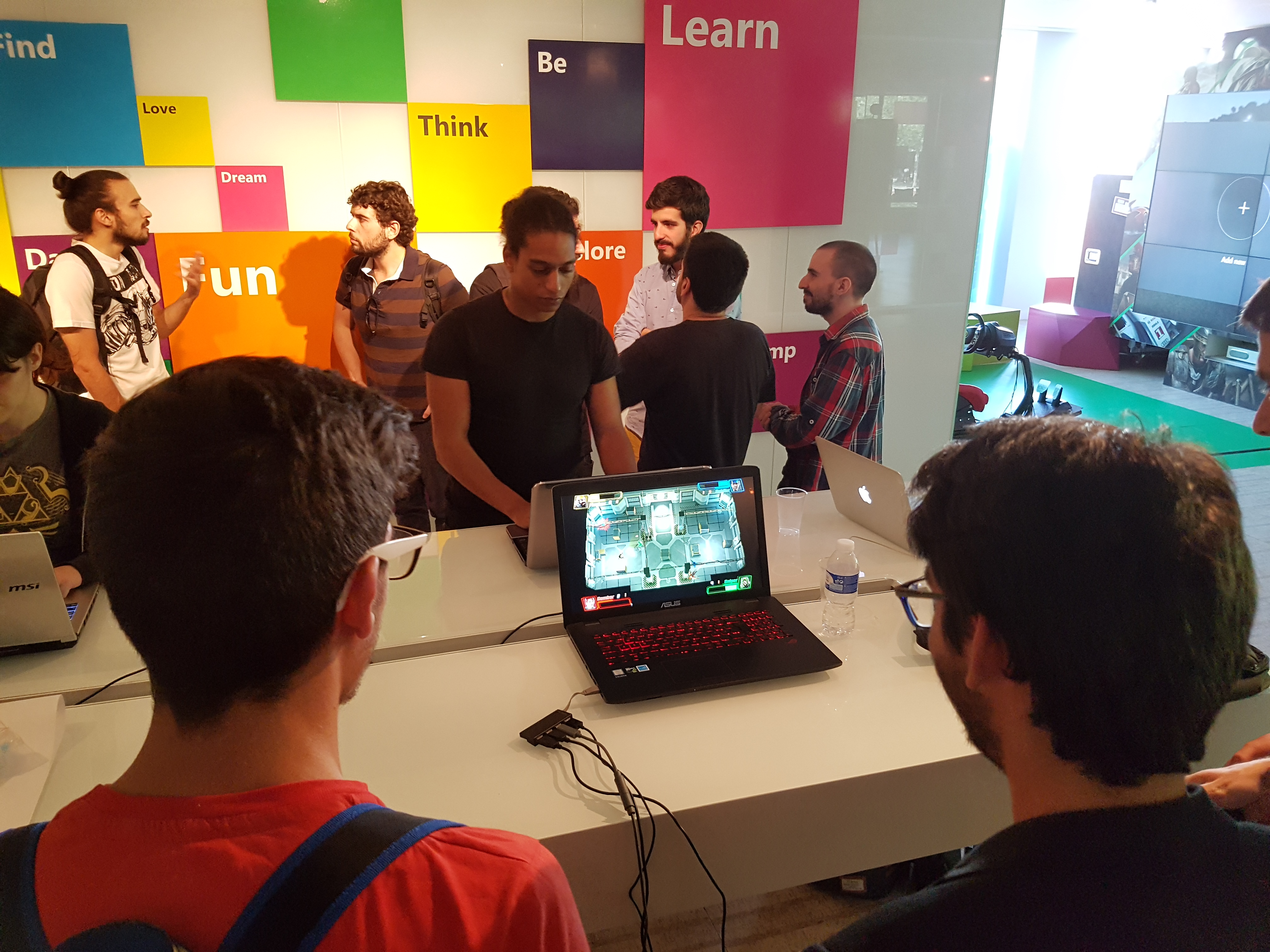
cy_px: 476
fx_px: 954
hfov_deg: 67.3
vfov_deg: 53.1
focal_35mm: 26
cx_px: 635
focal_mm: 4.2
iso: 400
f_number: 1.7
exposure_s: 1/50
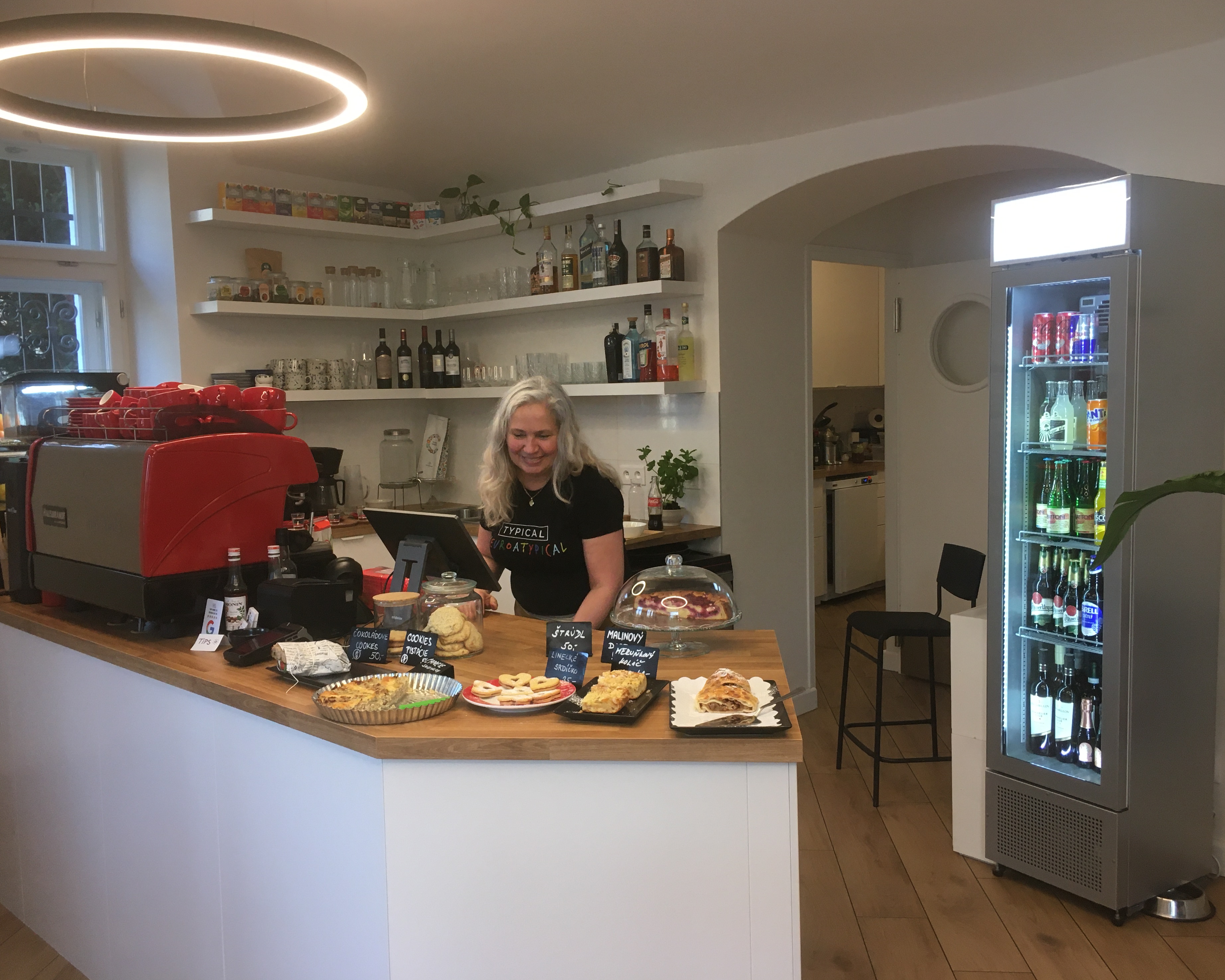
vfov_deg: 47.1
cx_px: 585
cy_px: 481
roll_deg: -0.5
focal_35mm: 31
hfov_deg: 57.2
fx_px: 1124
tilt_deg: -7.6
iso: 50
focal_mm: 4.15
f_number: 2.2
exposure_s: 1/33
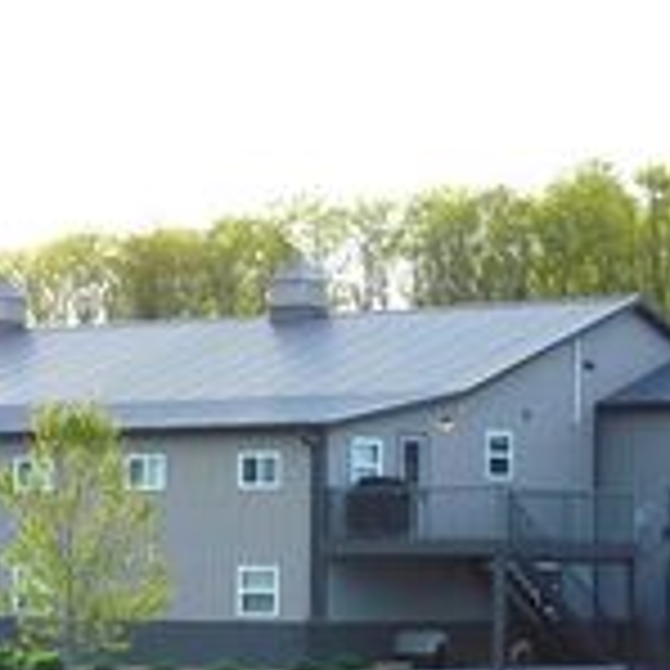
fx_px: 3307
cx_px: 175
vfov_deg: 11.5
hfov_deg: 11.5
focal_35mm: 151
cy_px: 560
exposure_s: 1/400
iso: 125
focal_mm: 9
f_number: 3.8
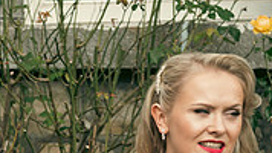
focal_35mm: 164
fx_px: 1182
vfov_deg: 7.3
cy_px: 227
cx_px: -35
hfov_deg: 12.9
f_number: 3.5
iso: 100
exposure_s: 1/1000
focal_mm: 48
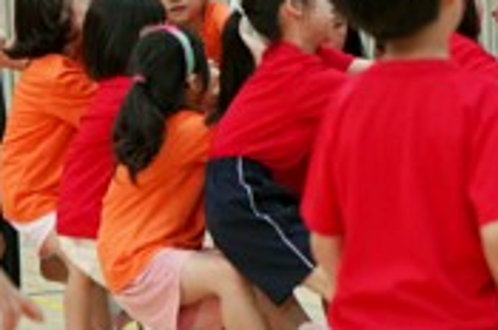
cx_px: 894
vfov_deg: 3.8
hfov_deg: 5.6
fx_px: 4985
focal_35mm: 361
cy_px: -145
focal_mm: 70
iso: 1250
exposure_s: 1/160
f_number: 4
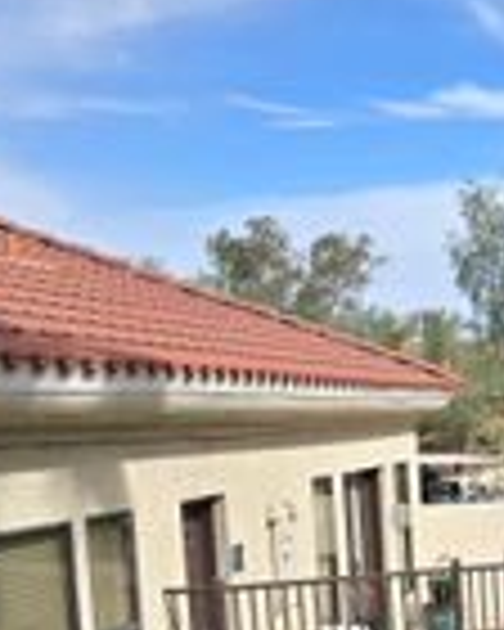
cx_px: 846
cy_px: 772
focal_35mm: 80
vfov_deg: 21.9
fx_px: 1492
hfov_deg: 16.6
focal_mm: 6.3
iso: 12
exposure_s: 1/539
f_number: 1.7
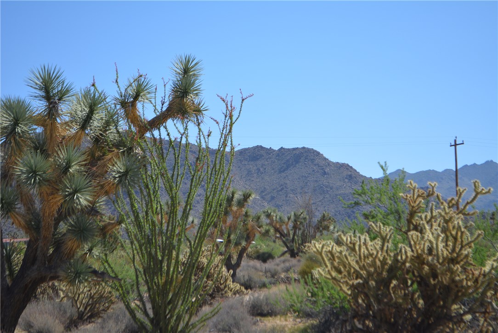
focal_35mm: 82
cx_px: 249
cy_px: 166
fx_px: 1142
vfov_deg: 16.6
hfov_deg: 24.6
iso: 400
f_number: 6.3
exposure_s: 1/1600
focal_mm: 55
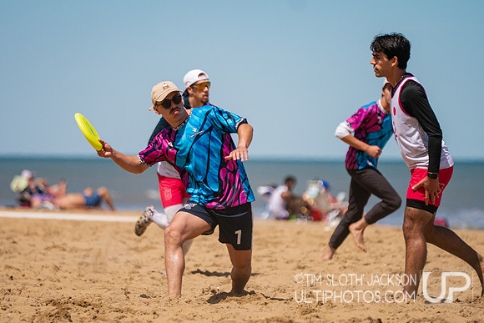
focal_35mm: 268
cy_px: 157
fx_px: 3609
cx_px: 239
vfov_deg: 5.1
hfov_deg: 7.7
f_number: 2.8
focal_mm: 200
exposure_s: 1/8000
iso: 400
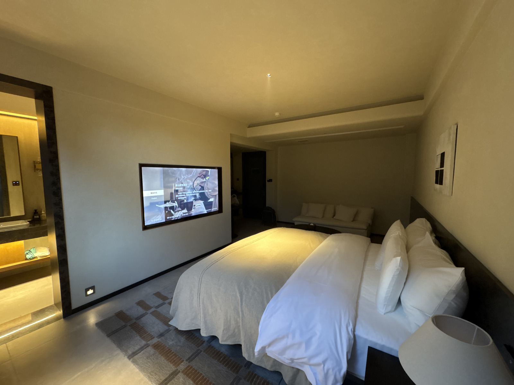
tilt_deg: -4.7
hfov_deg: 102.1
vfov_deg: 85.7
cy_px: 192
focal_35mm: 14
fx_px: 208
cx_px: 257
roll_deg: +0.5
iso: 800
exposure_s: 1/50
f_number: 2.2
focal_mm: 2.22
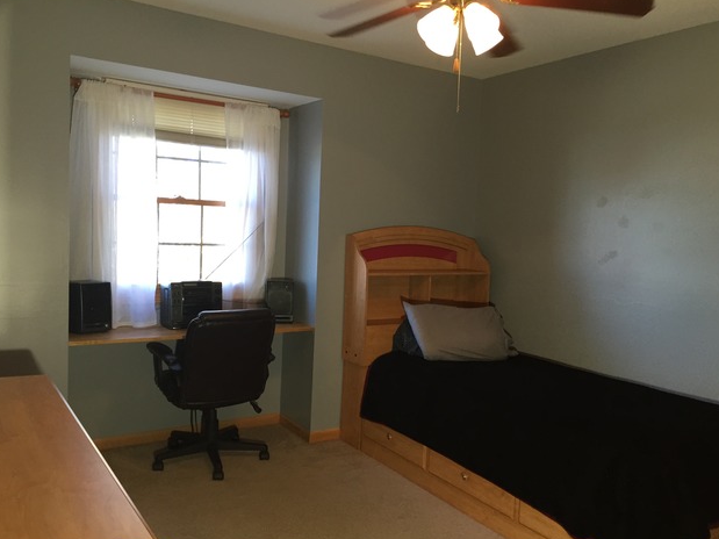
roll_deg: -2.3
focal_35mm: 30
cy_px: 273
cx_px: 364
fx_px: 623
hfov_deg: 60.0
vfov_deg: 46.8
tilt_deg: -4.3
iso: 50
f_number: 2.2
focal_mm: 4.15
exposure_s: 1/30
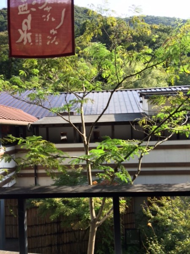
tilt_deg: -2.7
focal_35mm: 29
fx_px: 212
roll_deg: +2.2
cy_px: 127
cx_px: 95
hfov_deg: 48.2
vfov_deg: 61.7
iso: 32
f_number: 2.2
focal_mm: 4.15
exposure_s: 1/360
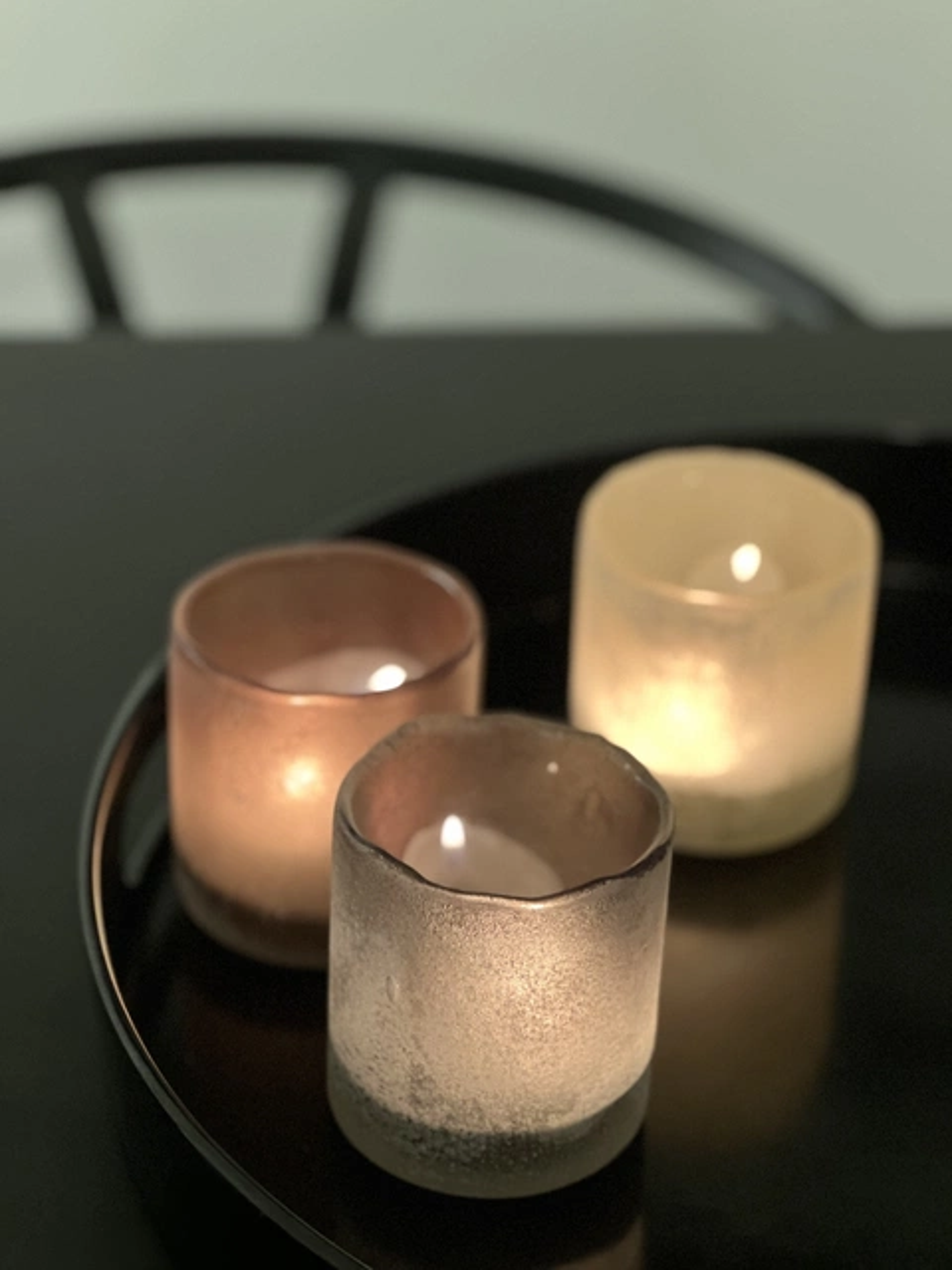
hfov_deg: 19.1
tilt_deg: -30.8
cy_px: 635
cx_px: 476
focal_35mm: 77
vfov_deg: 25.3
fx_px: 2824
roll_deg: -0.9
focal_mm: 9
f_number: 2.8
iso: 500
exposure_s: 1/14
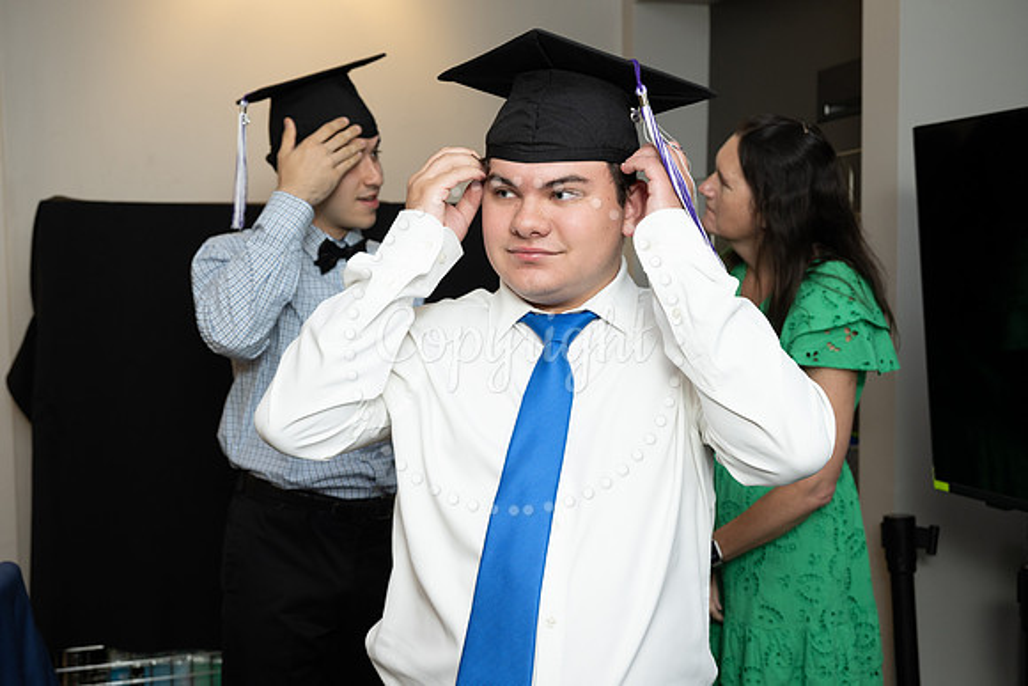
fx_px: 1085
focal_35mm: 38
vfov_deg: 35.1
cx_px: 514
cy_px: 343
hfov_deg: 50.7
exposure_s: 1/80
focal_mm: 38
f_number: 5.6
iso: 640
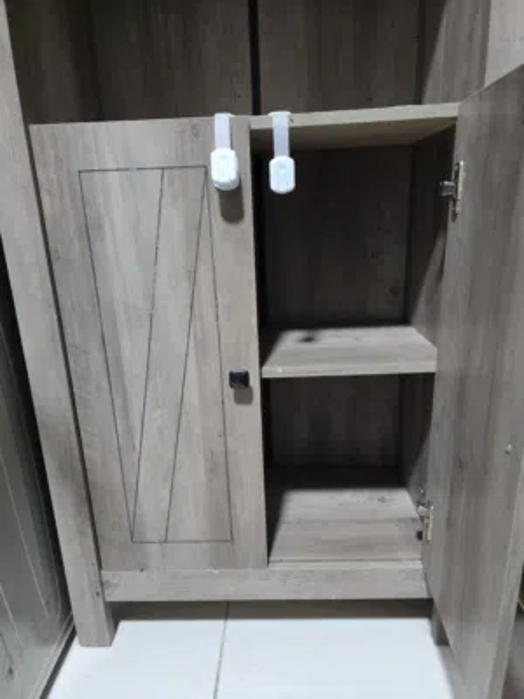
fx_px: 464
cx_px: 262
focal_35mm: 23
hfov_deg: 58.9
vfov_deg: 73.9
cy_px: 350
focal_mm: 6.3
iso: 640
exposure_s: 1/100
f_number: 1.7
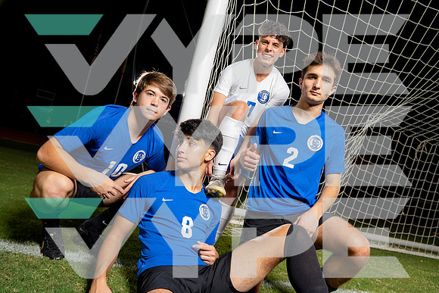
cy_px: 146
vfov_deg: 49.6
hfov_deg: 69.4
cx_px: 220
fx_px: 317
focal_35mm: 26
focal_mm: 26
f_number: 4
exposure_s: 1/125
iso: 400
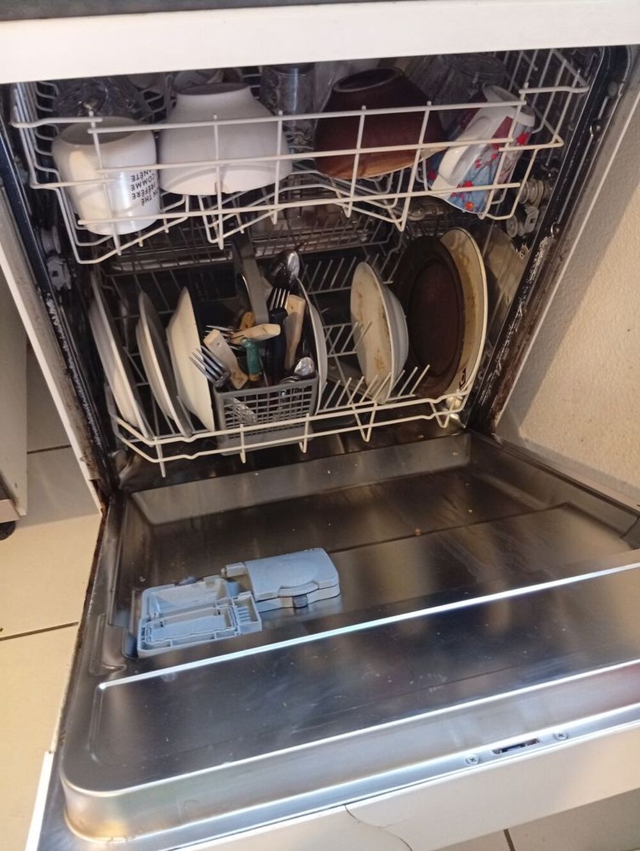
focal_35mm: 27
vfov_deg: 65.2
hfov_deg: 51.5
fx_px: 664
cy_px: 426
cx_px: 320
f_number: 1.8
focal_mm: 3.84
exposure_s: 1/20
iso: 718
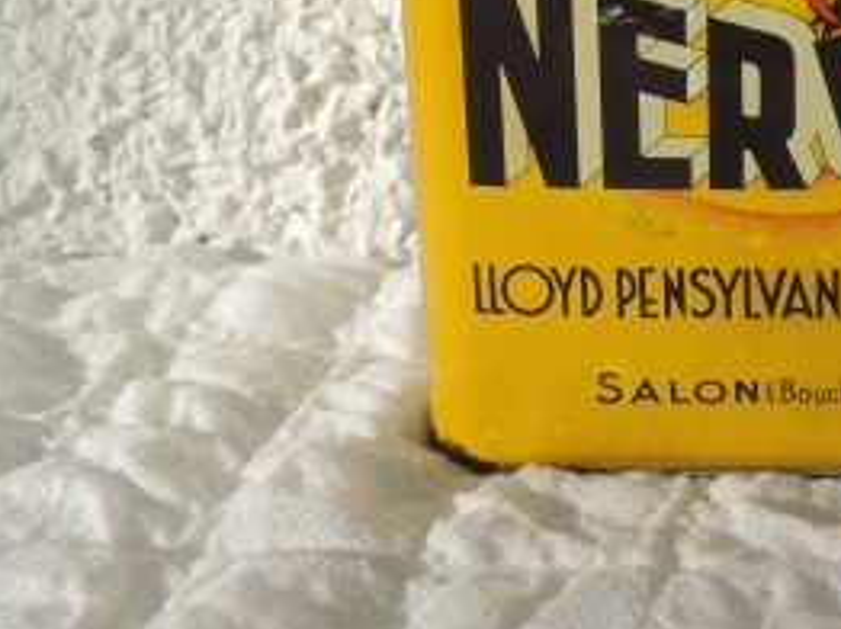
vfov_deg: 25.4
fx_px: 1335
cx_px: 774
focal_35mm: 55
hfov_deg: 33.0
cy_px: 29
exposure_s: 1/1250
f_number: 3.3
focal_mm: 4.3
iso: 80
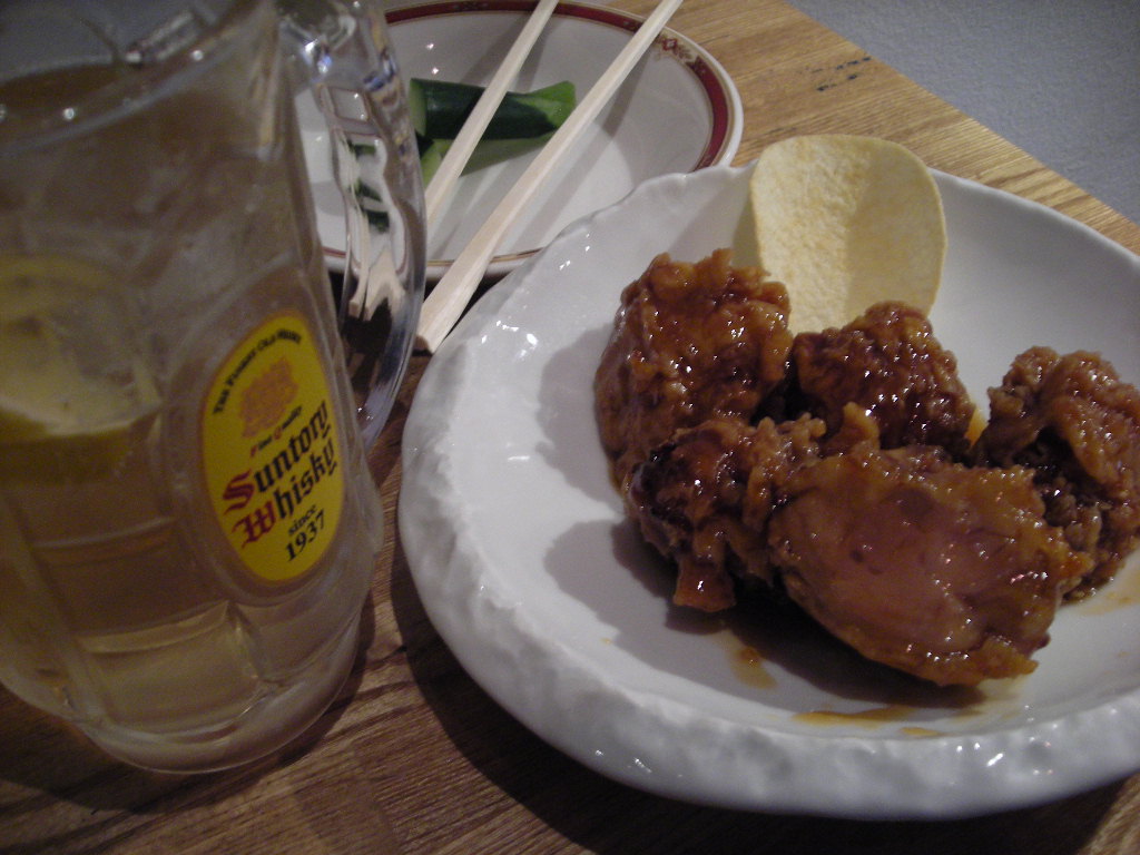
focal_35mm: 38
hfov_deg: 49.0
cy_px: 428
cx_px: 570
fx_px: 1251
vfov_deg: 37.7
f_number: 3.2
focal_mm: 6.3
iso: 200
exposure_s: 1/10.4
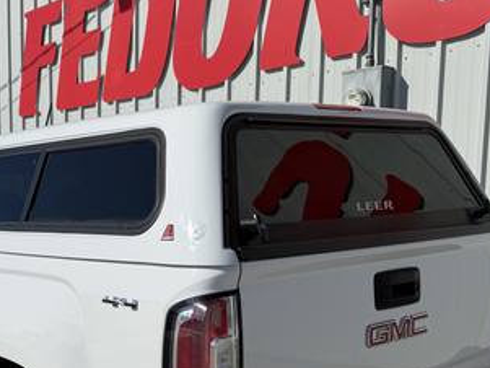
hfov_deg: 36.8
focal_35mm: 51
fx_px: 722
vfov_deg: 27.8
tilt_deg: -9.0
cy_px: 311
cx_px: 140
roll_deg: +0.2
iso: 80
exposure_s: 1/14286
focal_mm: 6.76
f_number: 1.78
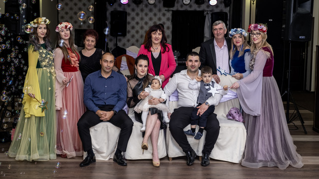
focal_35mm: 54
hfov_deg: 38.5
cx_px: 159
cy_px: 75
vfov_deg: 22.2
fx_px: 457
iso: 1000
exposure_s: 1/160
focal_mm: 34.2
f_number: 2.8
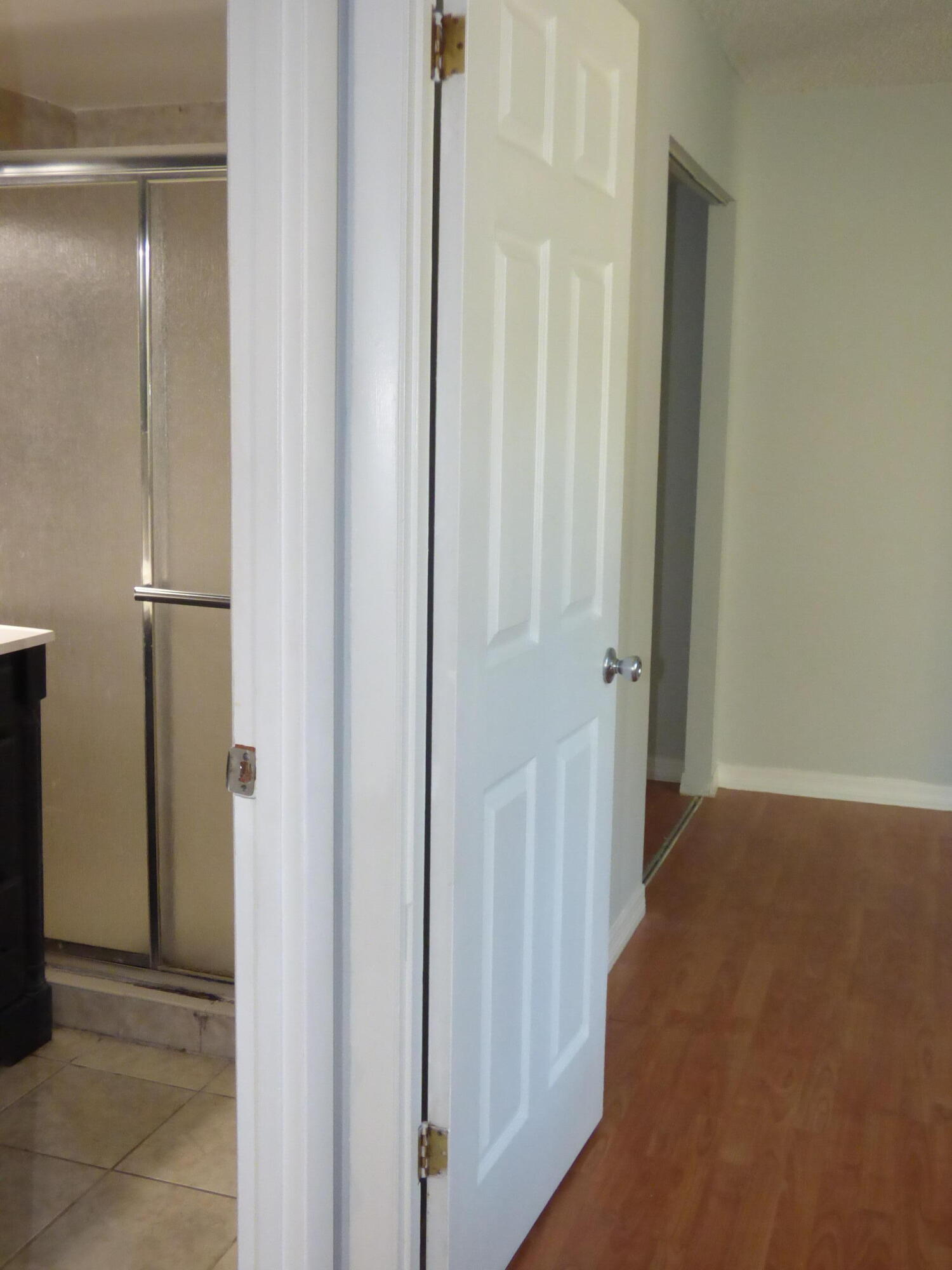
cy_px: 635
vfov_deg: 50.1
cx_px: 476
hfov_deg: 38.7
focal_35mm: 37
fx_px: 1357
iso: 800
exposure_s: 1/60
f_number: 3.5
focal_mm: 6.47
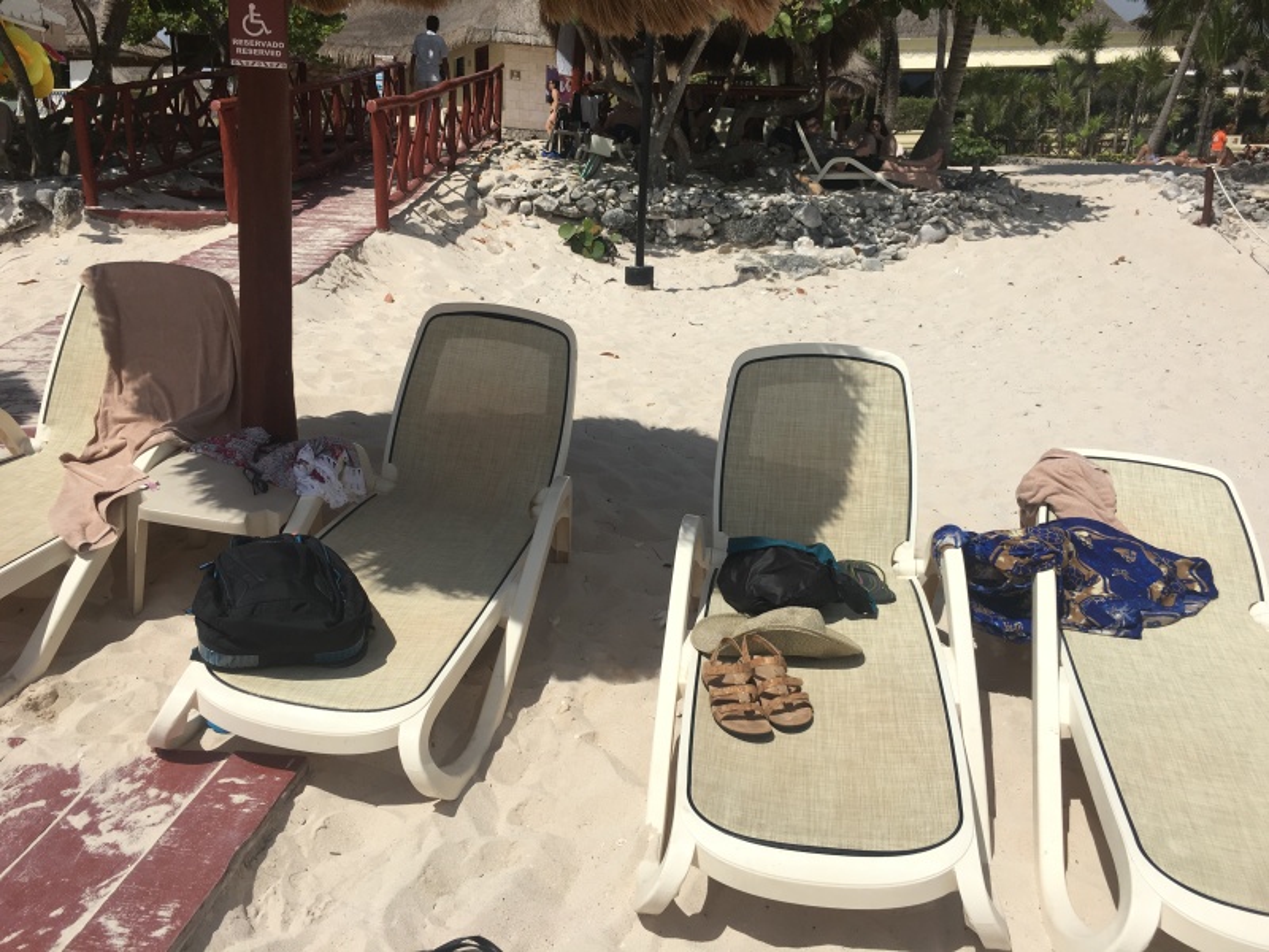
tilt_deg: -10.9
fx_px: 1063
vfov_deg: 48.2
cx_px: 634
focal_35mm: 29
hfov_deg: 61.7
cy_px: 476
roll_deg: +1.3
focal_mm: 4.15
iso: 25
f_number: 2.2
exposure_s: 1/4049
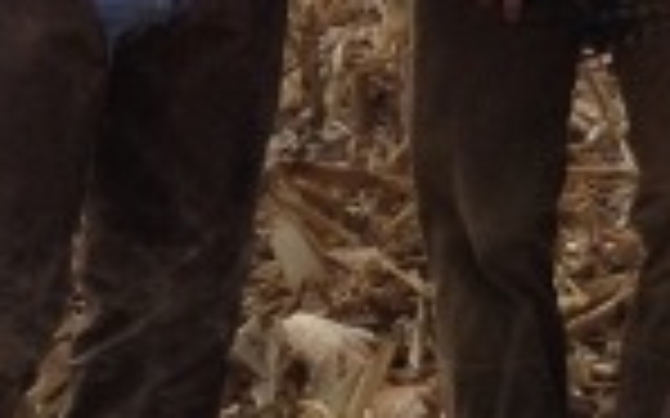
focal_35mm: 255
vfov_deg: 5.1
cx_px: 1470
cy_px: -288
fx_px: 4654
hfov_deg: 7.8
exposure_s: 1/1314
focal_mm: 4.28
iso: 50
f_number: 2.4
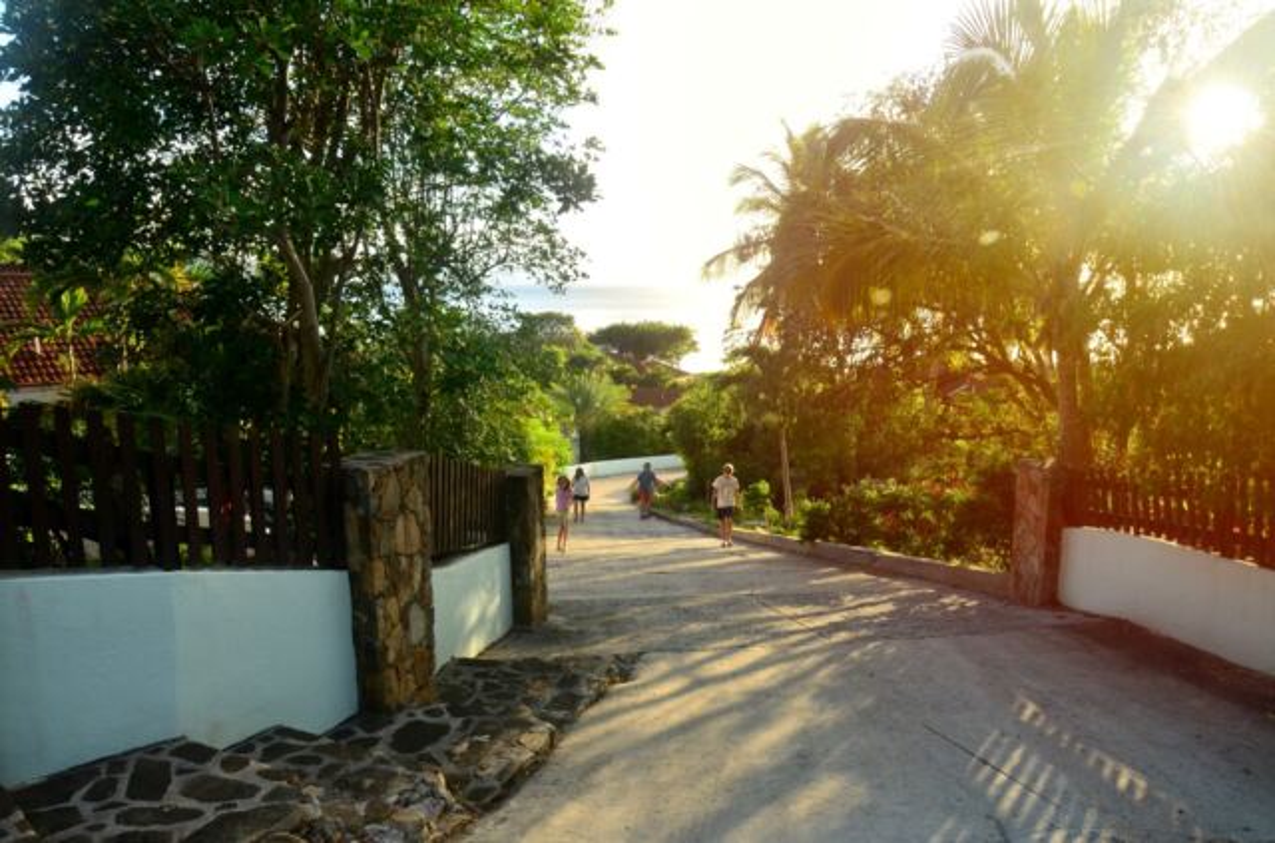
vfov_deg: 47.7
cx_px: 638
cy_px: 422
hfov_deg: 67.5
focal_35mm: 27
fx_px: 954
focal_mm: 18
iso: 200
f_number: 16
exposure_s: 1/40
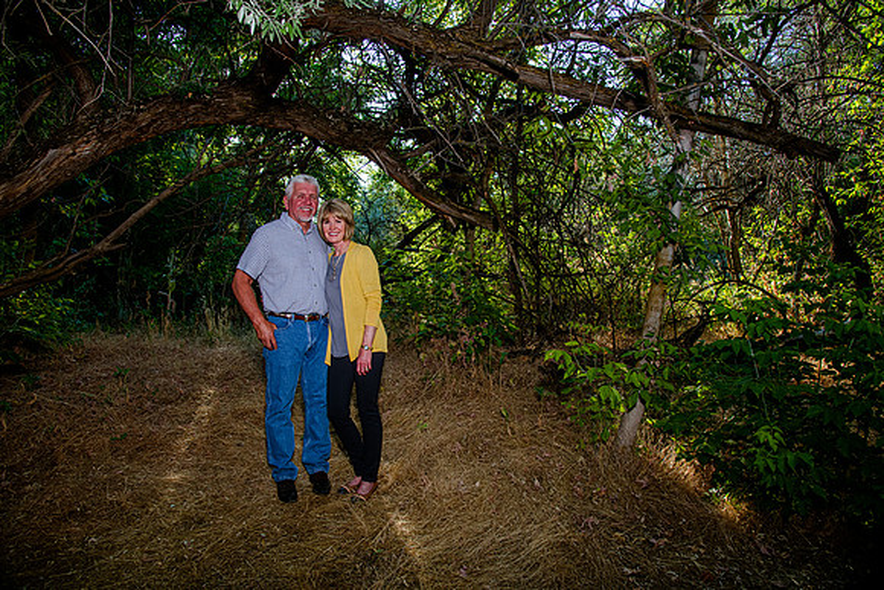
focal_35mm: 24
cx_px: 442
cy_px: 295
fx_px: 589
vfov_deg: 53.2
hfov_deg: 73.7
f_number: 7.1
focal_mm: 24
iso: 500
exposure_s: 1/250
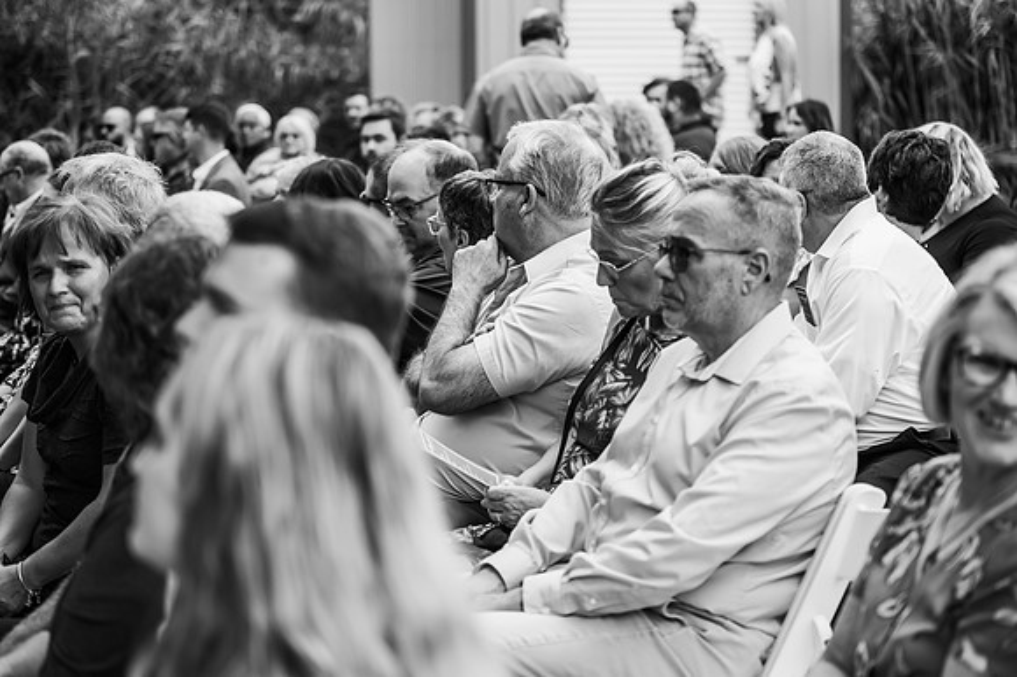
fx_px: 1976
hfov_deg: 28.9
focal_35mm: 70
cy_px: 338
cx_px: 508
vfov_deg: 19.4
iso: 320
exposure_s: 1/1600
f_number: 2.8
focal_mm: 70
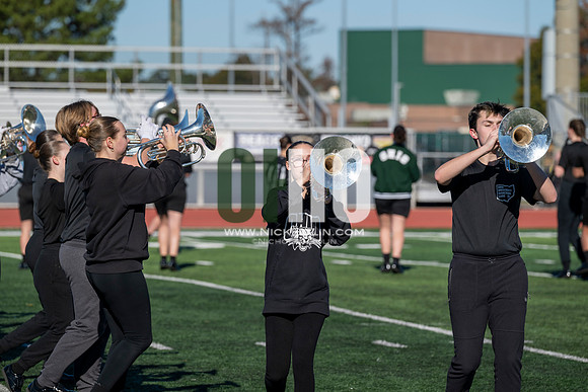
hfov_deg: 10.3
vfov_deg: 6.9
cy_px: 196
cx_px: 294
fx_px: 3267
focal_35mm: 200
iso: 200
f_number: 5
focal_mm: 200
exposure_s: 1/2000
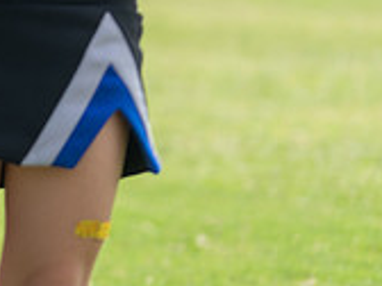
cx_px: -394
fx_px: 4348
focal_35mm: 394
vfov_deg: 3.7
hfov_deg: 4.9
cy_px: -220
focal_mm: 97
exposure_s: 1/1250
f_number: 2.8
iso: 100
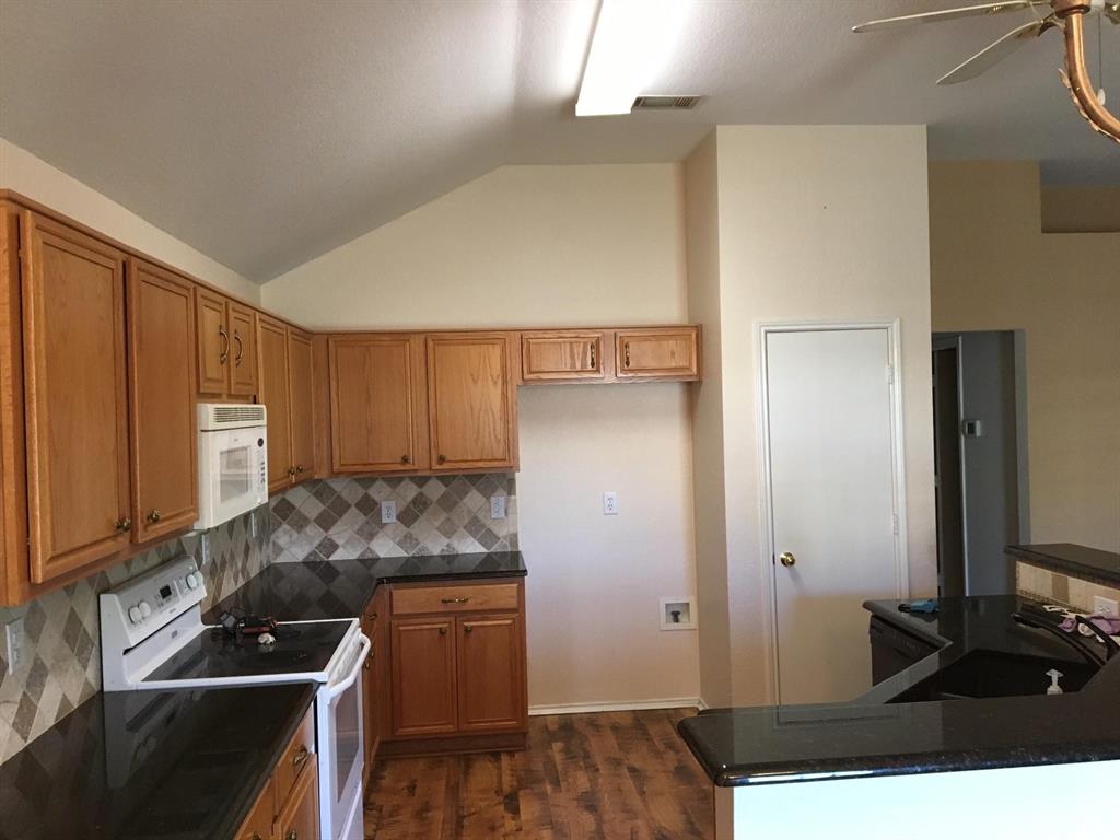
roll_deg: +1.7
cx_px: 560
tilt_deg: -0.9
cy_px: 420
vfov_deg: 48.2
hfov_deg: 61.7
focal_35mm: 29
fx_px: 938
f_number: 2.2
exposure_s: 1/30
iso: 125
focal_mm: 4.15
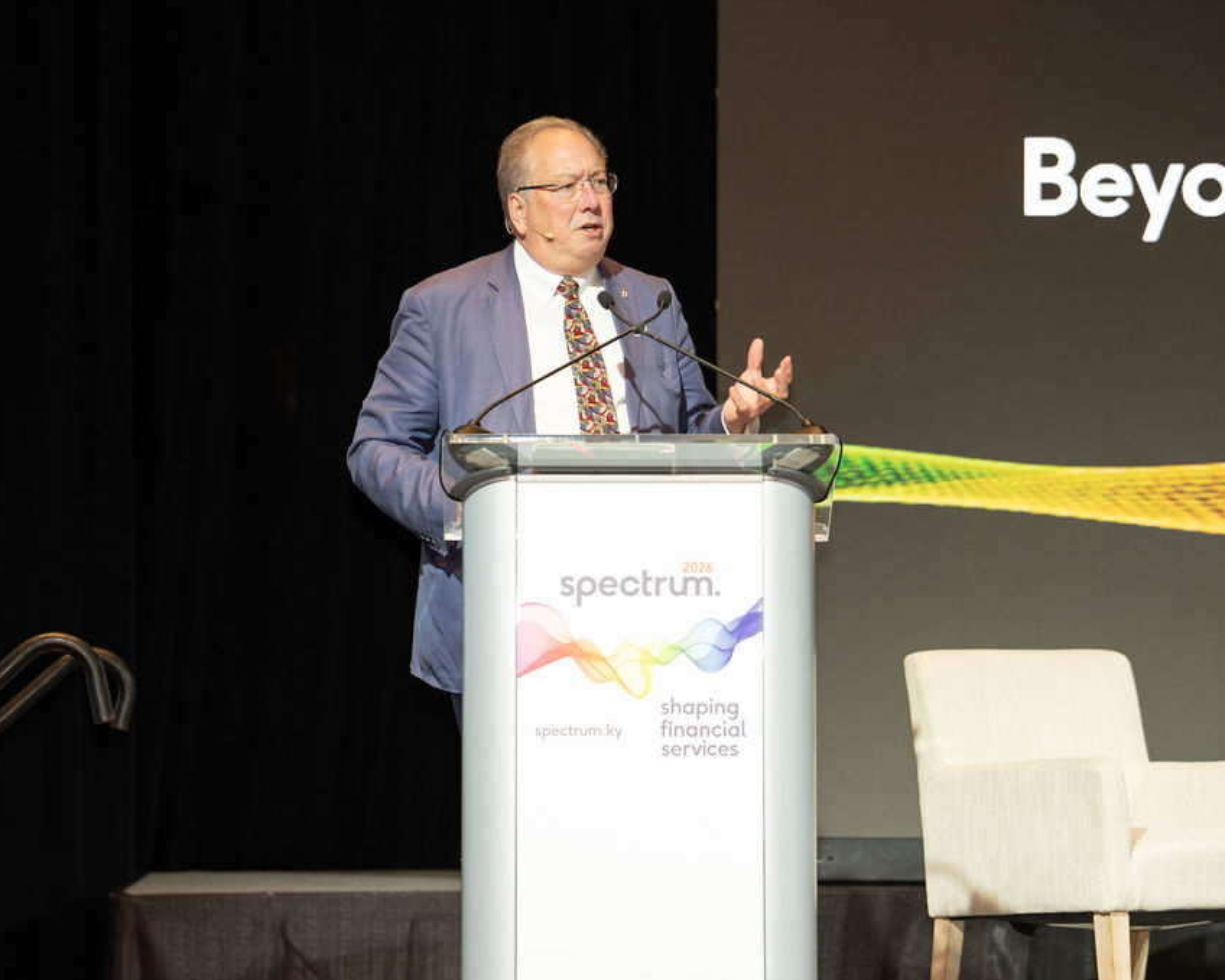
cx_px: 640
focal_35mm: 144
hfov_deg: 13.4
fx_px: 5220
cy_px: 489
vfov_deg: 10.7
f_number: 3.2
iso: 800
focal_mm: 127
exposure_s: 1/250
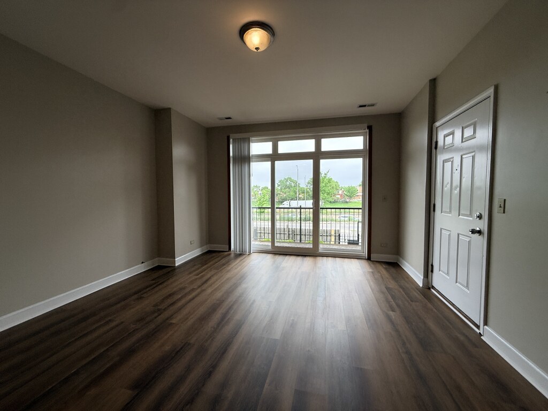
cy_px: 206
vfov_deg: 85.7
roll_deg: -0.3
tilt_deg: -3.2
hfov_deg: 102.1
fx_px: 222
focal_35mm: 14
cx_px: 274
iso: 64
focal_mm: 2.22
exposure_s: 1/222
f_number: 2.2
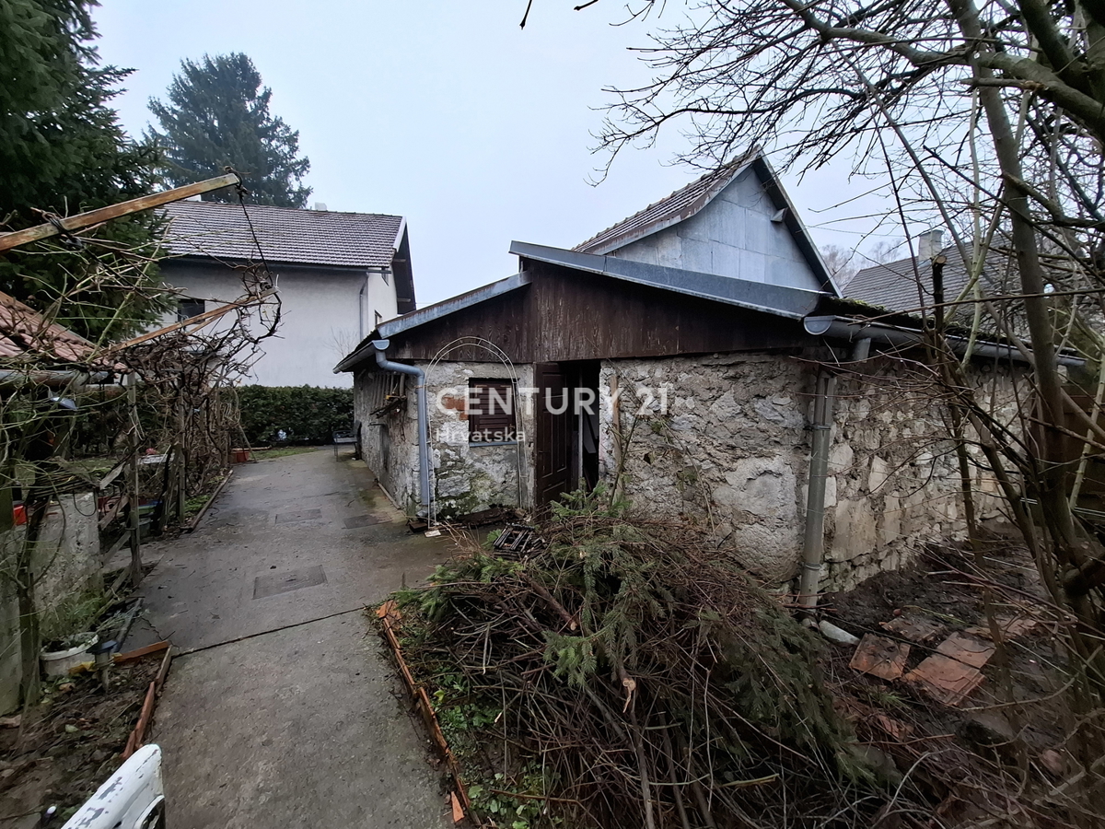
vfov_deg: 89.9
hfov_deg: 106.2
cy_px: 414
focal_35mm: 13
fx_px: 415
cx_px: 552
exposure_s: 1/100
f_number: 2.2
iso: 40
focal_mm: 1.74
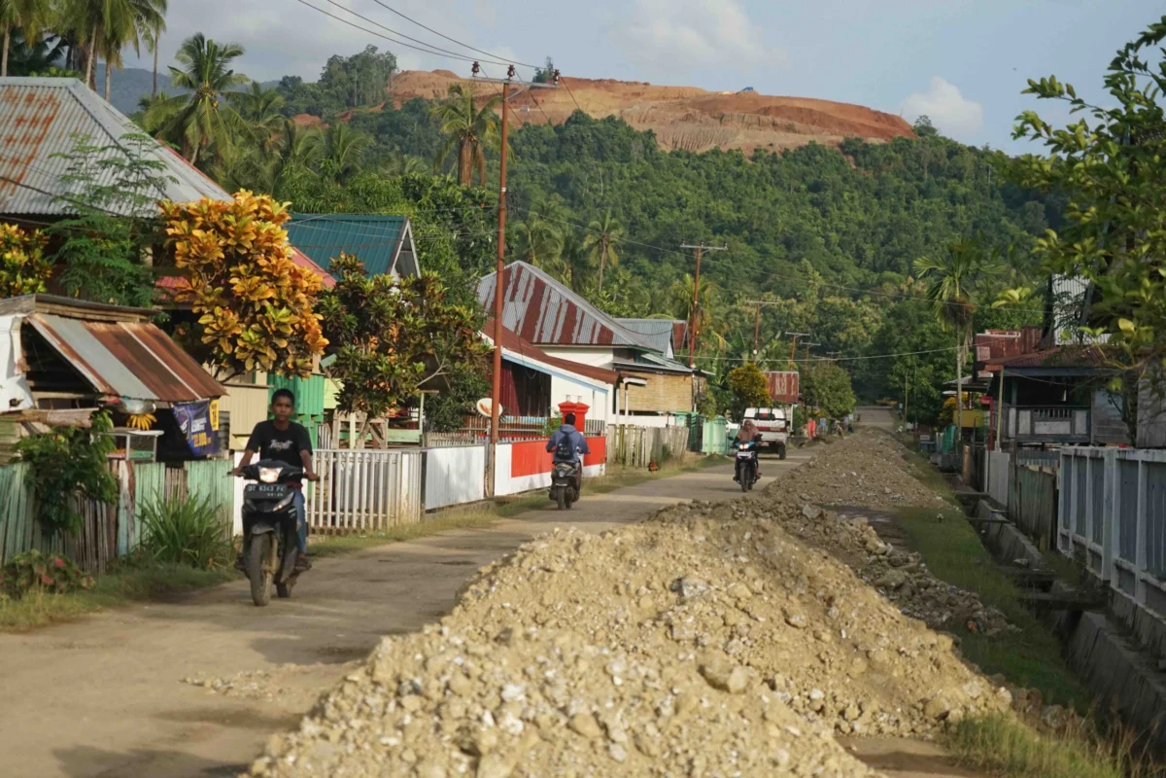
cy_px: 389
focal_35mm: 80
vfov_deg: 17.1
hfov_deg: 25.4
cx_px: 583
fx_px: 2591
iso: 1600
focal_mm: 80
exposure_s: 1/4000
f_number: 5.6
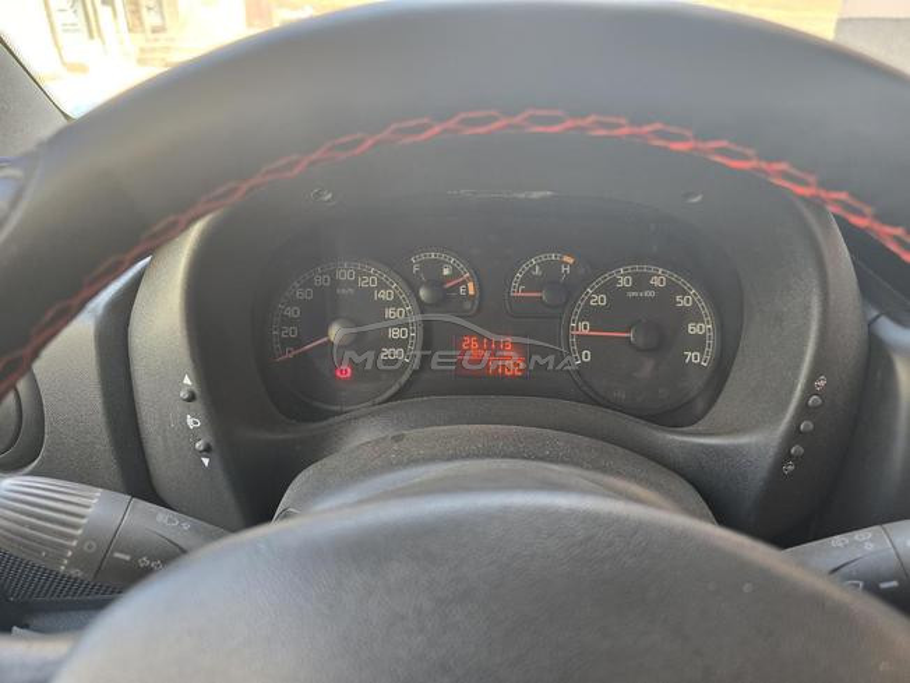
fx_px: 605
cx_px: 455
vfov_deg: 58.9
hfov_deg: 73.9
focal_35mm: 23
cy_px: 342
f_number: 1.7
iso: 160
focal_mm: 6.3
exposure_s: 1/180
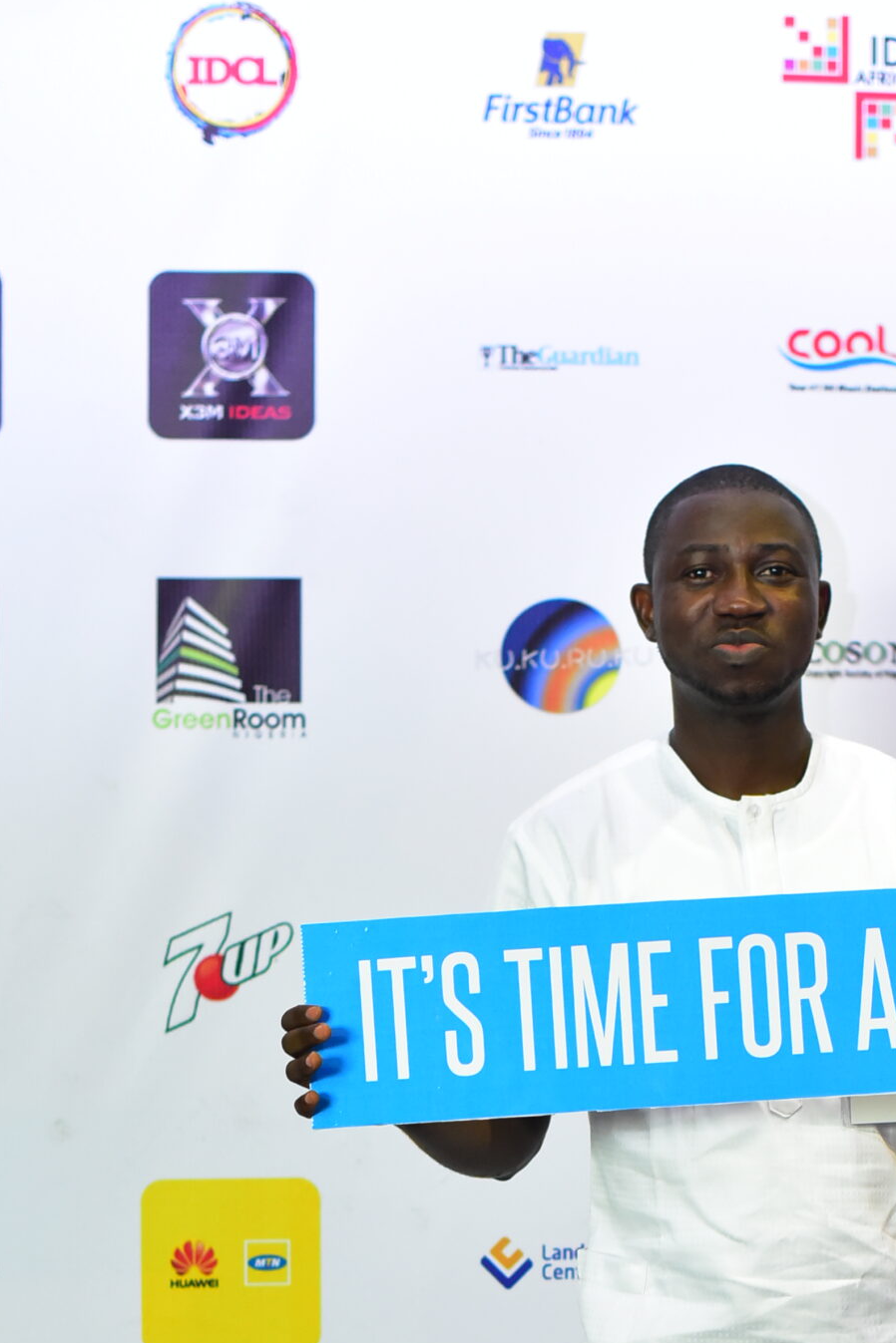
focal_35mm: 95
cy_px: 1127
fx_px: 3546
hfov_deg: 14.3
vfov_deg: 21.1
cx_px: 736
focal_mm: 50
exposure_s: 1/160
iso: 3200
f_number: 2.2
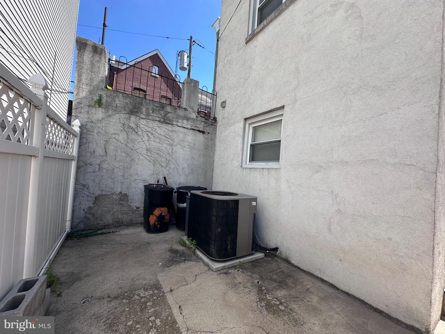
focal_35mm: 14
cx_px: 222
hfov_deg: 102.1
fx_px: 180
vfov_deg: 85.7
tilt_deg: +2.3
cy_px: 167
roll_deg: -4.6
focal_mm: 2.22
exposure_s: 1/1062
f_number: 2.2
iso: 40
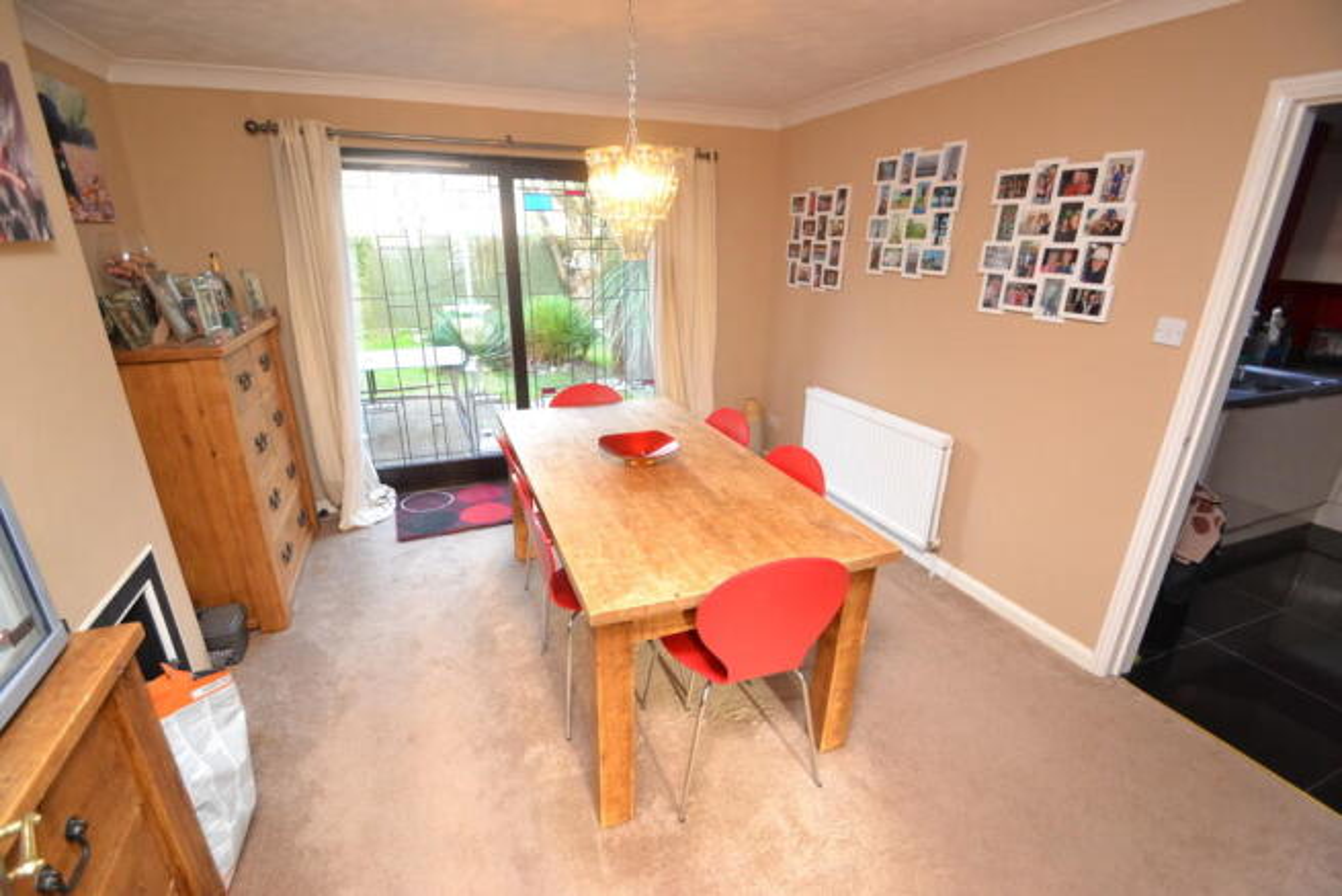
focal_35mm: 15
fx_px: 559
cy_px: 448
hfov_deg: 100.4
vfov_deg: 77.4
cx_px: 671
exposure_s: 1/60
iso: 800
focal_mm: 10
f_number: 3.5
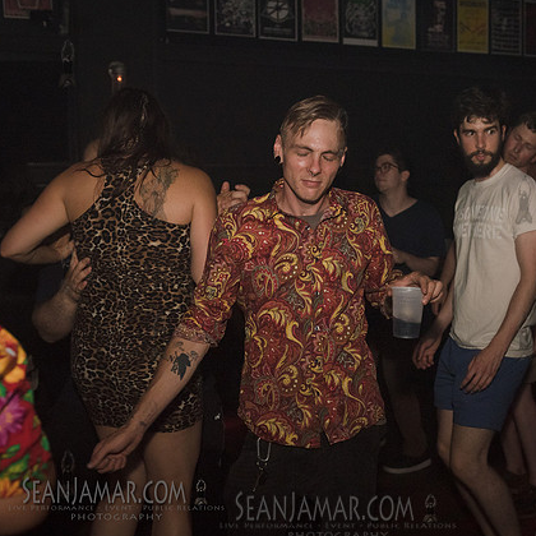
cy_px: 278
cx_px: 351
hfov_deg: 32.6
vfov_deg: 32.8
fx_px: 911
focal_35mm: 52
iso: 2000
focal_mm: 34
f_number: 4
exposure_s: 1/320
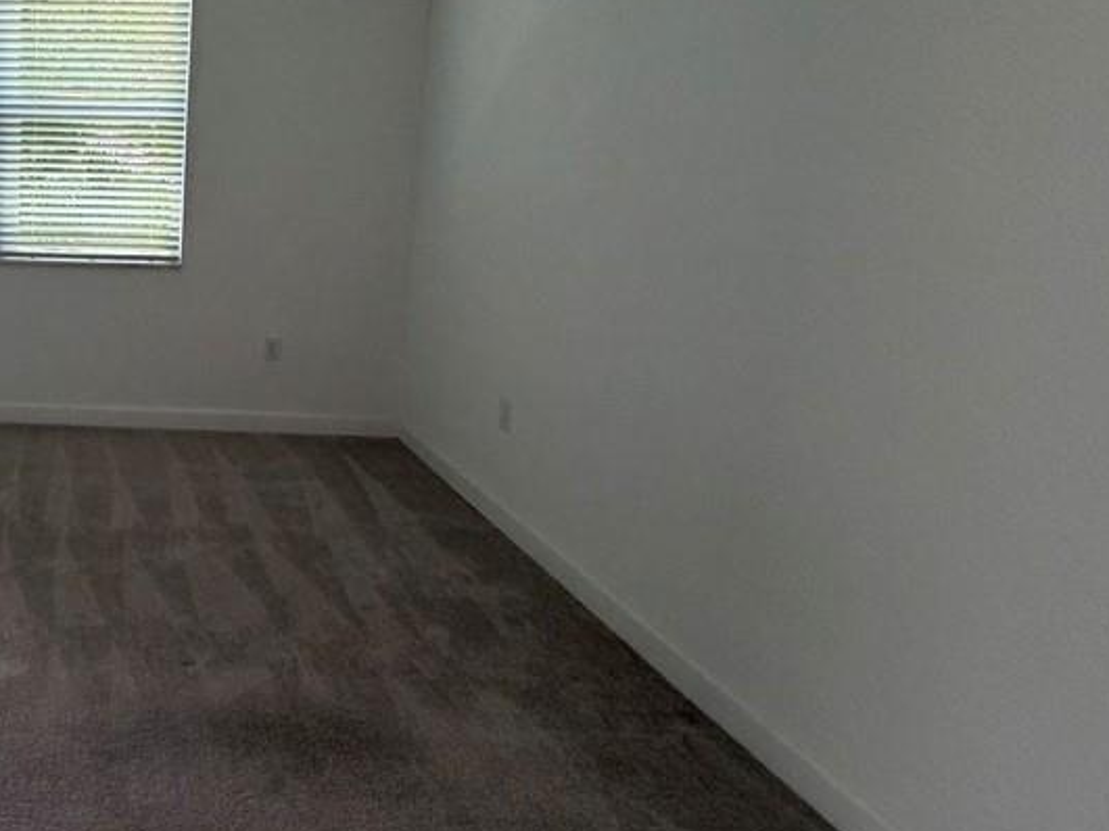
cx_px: 65
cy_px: 276
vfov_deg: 50.4
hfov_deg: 54.7
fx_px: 865
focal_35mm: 27
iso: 250
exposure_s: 1/60
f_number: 2.2
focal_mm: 2.22
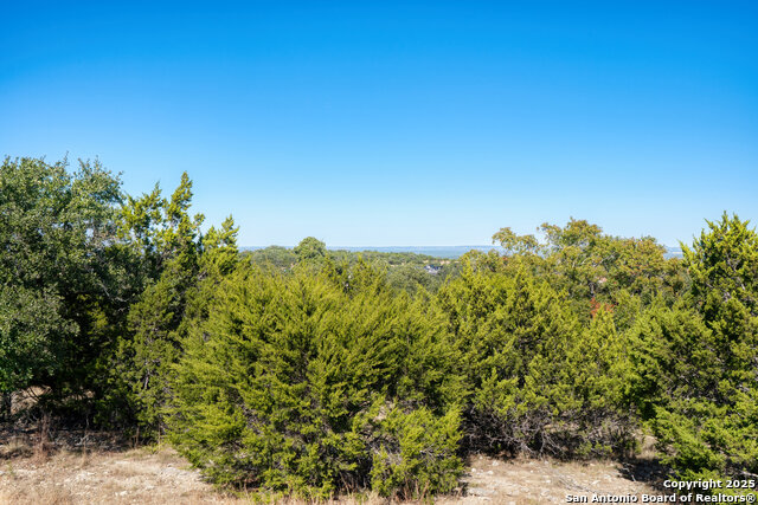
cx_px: 379
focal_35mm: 35
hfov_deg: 54.4
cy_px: 252
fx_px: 737
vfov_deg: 37.9
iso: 100
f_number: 11
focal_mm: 35
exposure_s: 1/500
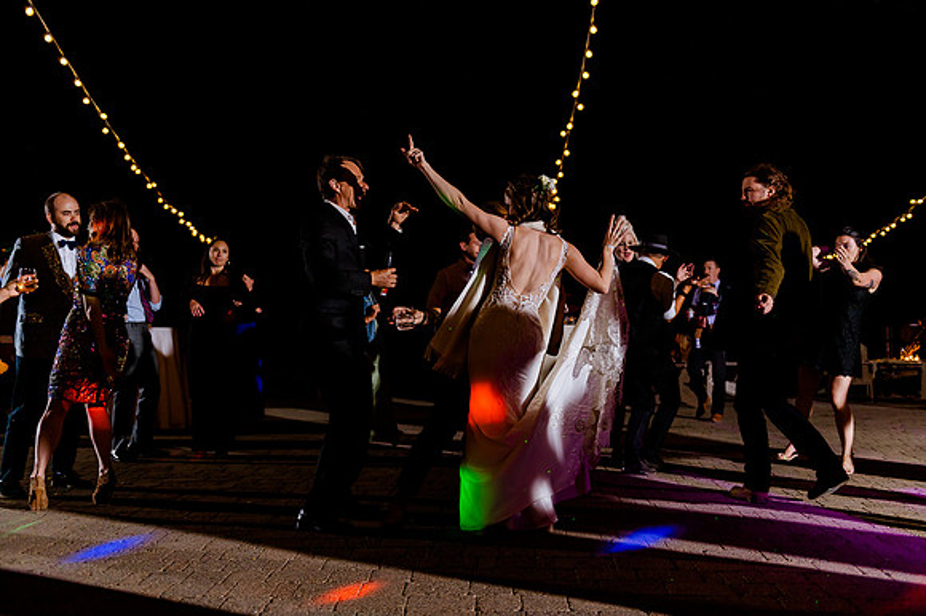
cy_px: 308
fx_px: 874
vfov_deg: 38.8
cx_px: 463
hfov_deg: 55.8
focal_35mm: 34
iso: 500
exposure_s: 1/200
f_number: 2.8
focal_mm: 34
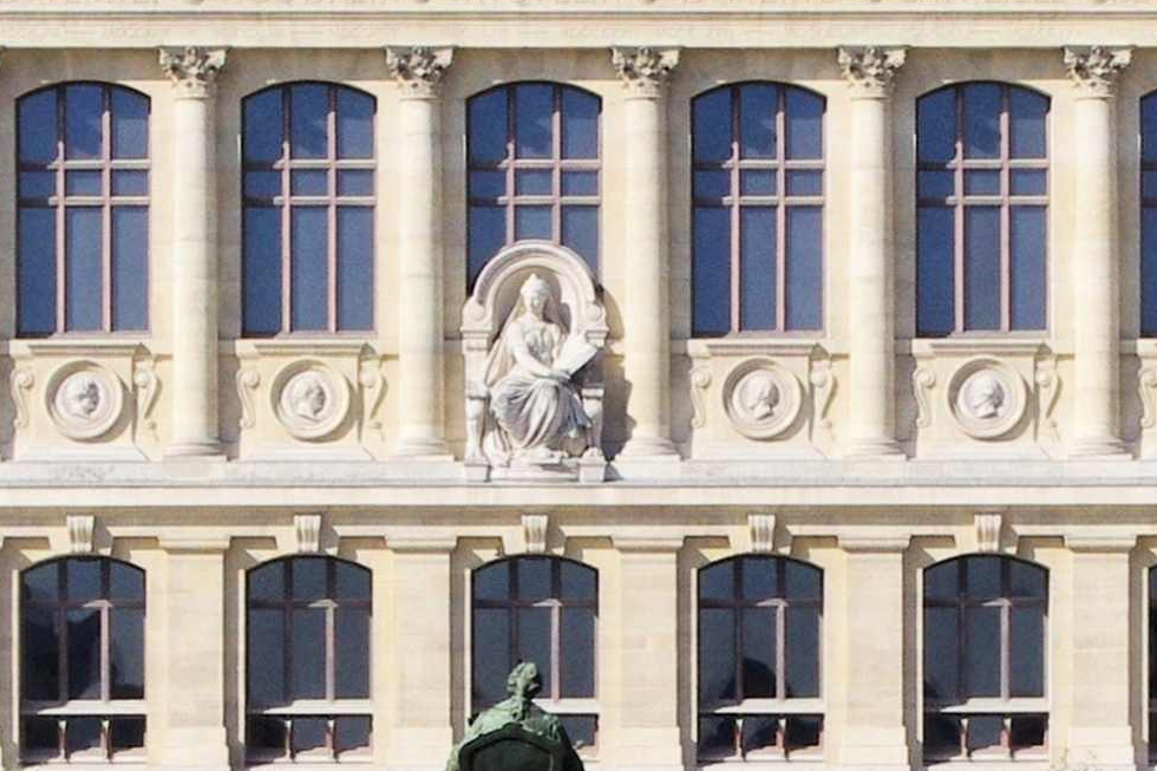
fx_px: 6748
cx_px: 544
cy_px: 182
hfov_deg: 9.8
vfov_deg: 6.5
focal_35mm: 210
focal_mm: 32.5
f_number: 13
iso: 400
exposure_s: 1/350
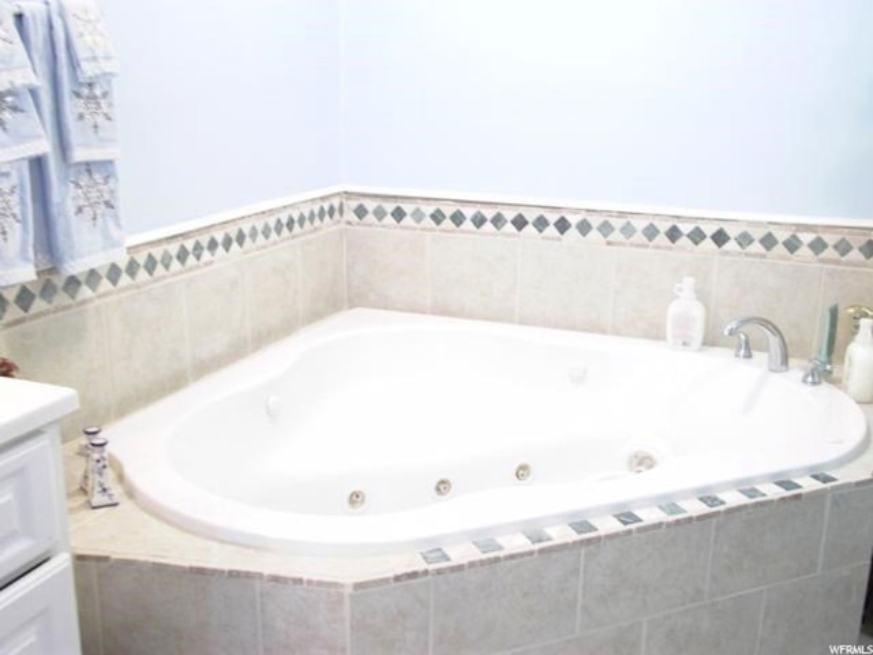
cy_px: 328
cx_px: 436
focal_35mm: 38
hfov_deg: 49.0
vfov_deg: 37.7
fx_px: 958
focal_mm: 8.19
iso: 100
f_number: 2.13
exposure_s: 1/9.07
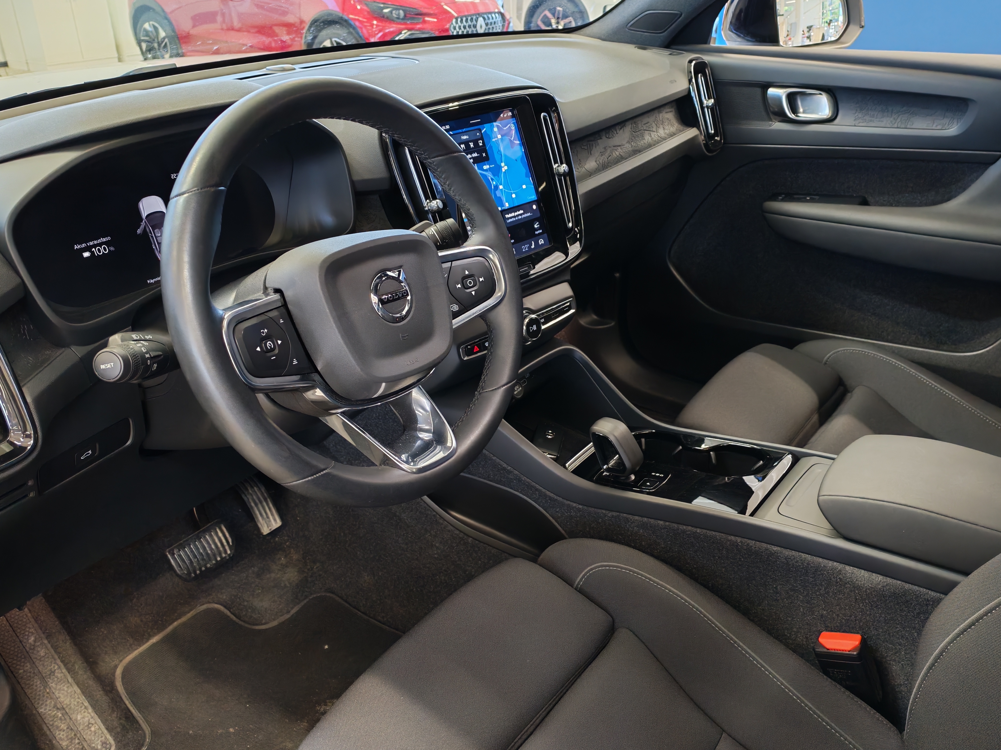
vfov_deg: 46.8
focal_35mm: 30
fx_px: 868
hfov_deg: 60.0
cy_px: 375
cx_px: 500
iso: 800
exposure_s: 1/50
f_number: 1.9
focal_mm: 6.12
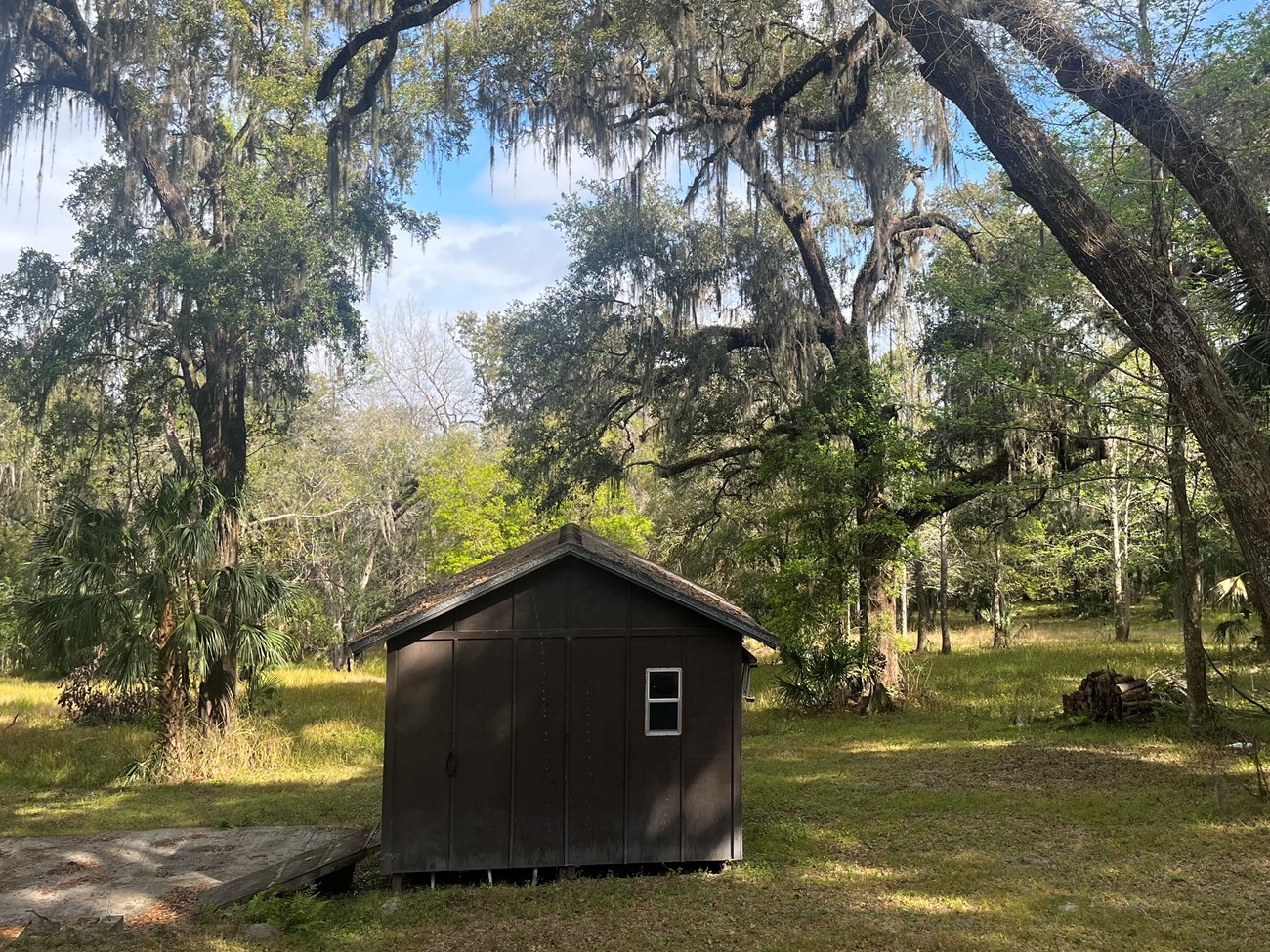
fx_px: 1174
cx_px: 719
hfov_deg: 56.6
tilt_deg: +4.5
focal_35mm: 32
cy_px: 377
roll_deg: -0.3
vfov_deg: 43.9
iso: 50
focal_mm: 5.1
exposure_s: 1/1186
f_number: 1.6
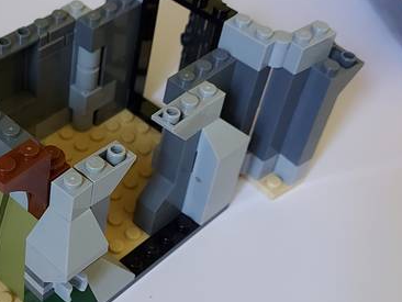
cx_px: 48
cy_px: 152
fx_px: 686
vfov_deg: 24.8
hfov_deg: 31.3
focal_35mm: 59
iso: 200
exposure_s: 1/33
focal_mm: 5.23
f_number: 1.8
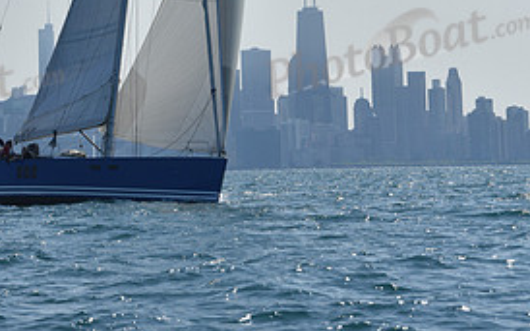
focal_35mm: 242
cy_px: -221
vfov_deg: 5.4
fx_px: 3494
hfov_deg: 8.7
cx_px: 165
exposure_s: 1/1600
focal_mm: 112
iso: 250
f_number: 9
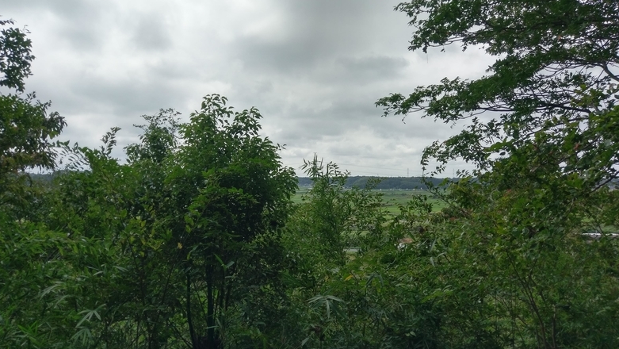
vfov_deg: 40.2
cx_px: 308
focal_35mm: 29
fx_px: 476
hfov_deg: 66.0
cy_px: 191
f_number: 1.8
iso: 100
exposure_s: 1/2667
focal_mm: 4.58
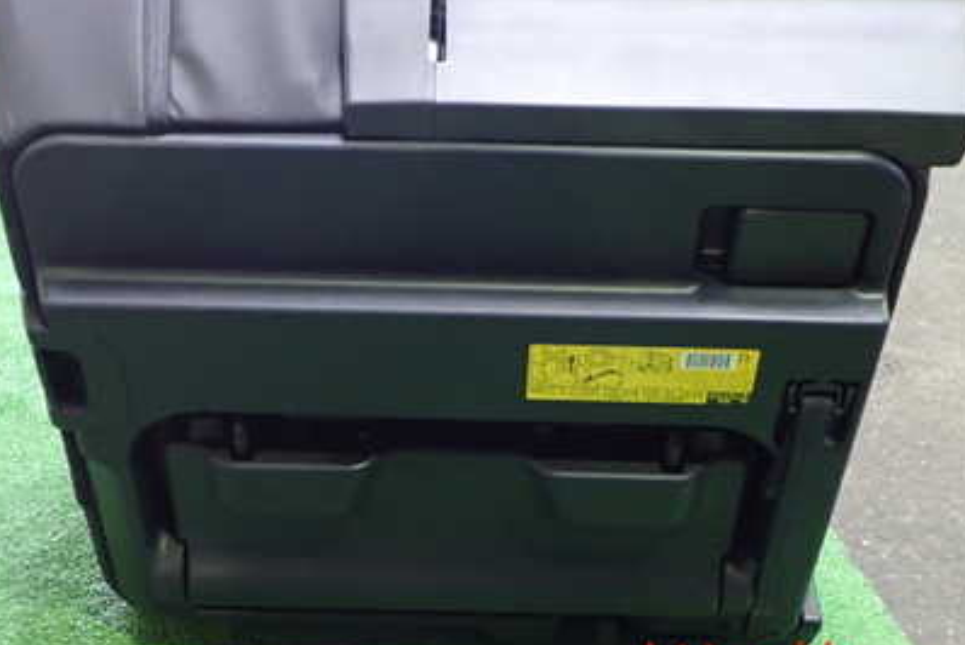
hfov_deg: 41.9
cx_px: 466
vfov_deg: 28.2
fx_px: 1261
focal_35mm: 47
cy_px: 153
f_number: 2.3
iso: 800
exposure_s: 1/30
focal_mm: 5.4
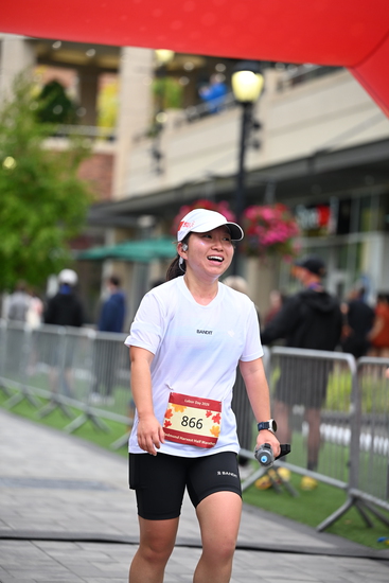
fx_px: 1863
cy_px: 292
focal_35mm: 115
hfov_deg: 11.9
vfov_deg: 17.8
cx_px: 194
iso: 640
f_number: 2.8
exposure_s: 1/2000
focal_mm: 115
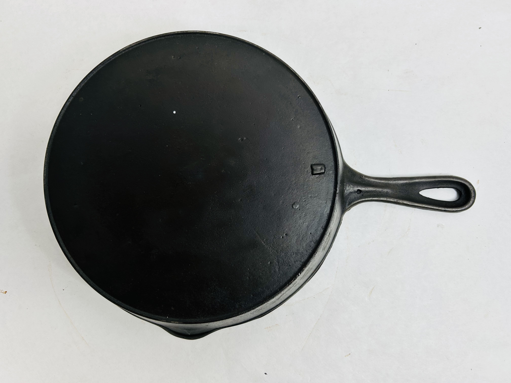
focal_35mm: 26
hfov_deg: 67.3
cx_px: 256
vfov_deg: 53.1
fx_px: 384
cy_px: 192
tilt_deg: -84.3
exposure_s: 1/230
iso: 40
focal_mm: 5.7
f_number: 1.5
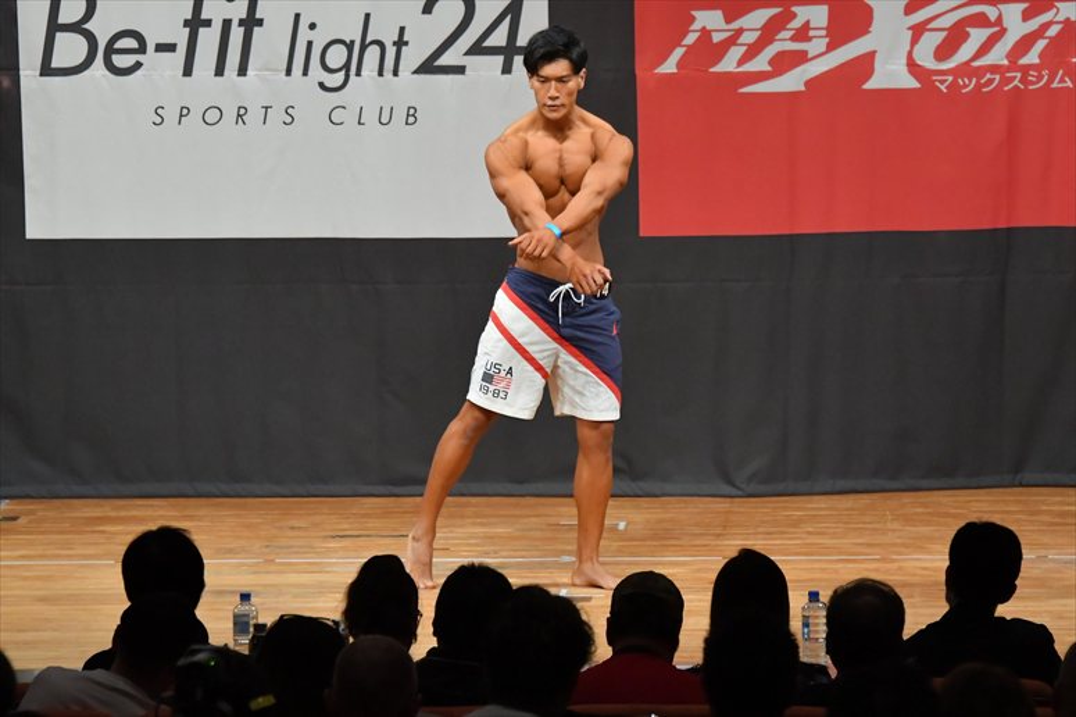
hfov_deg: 8.6
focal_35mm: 240
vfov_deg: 5.7
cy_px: 358
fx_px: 7170
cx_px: 538
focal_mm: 160
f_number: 5.6
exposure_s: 1/400
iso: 7200
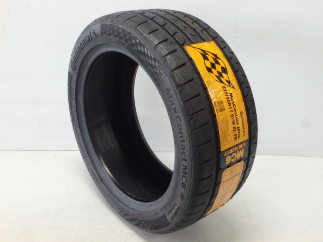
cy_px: 121
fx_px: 336
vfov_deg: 39.7
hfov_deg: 51.4
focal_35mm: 36
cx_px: 162
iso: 1000
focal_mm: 6.4
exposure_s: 1/10
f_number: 4.5
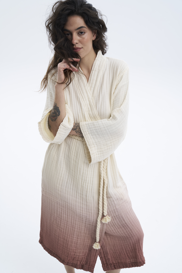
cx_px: 91
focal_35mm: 42
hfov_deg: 31.6
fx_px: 322
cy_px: 136
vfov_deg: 46.0
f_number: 8
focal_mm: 42.4
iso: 250
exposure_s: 1/200
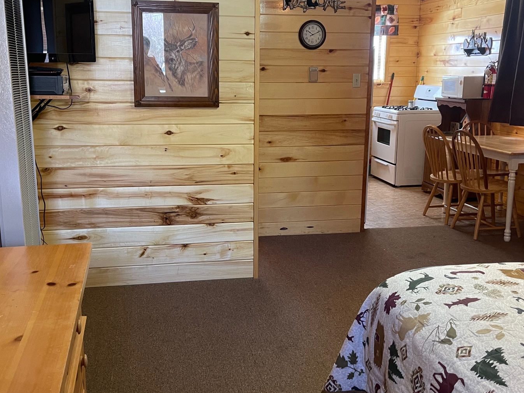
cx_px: 262
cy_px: 200
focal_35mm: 39
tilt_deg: -12.9
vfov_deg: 36.8
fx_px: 590
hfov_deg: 47.9
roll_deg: -0.4
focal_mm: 5.1
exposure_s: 1/60
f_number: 1.6
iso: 250
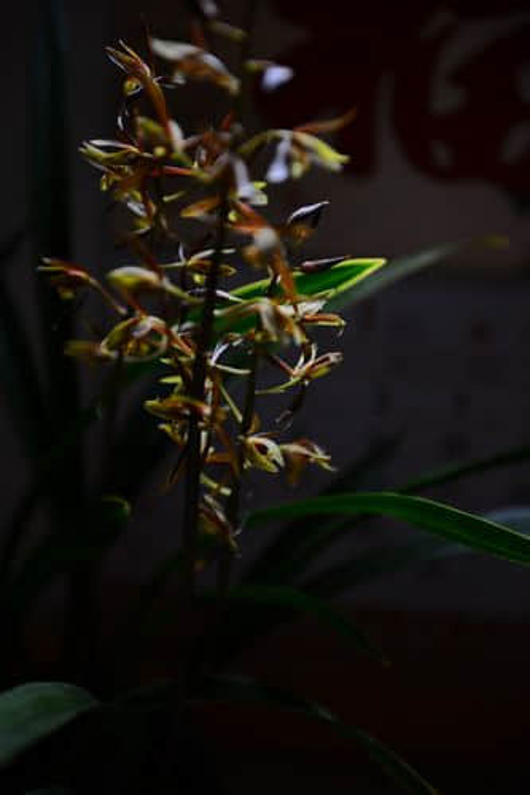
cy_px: 398
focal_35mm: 70
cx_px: 265
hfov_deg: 19.4
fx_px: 1547
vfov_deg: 28.9
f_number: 2.8
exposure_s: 1/100
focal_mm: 70
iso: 500
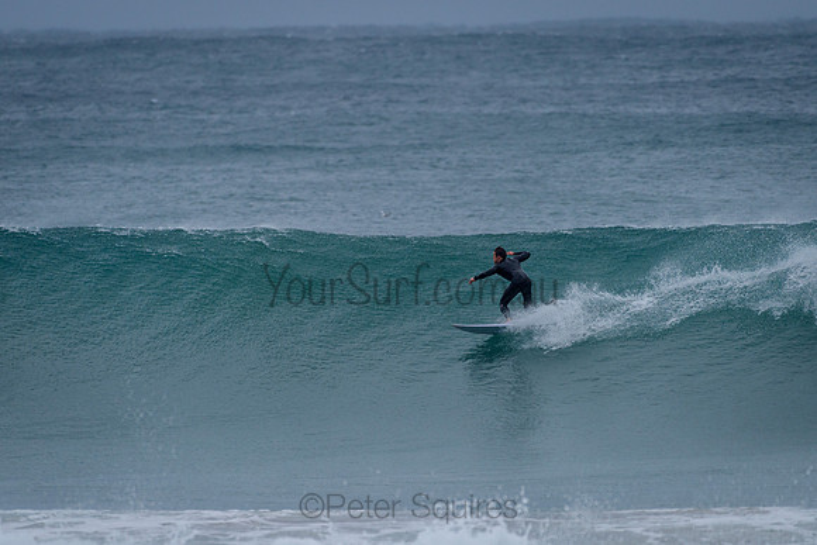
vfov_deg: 2.2
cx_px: 408
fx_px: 13903
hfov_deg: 3.4
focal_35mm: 613
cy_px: 272
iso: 450
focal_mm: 500
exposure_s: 1/2000
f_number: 5.6
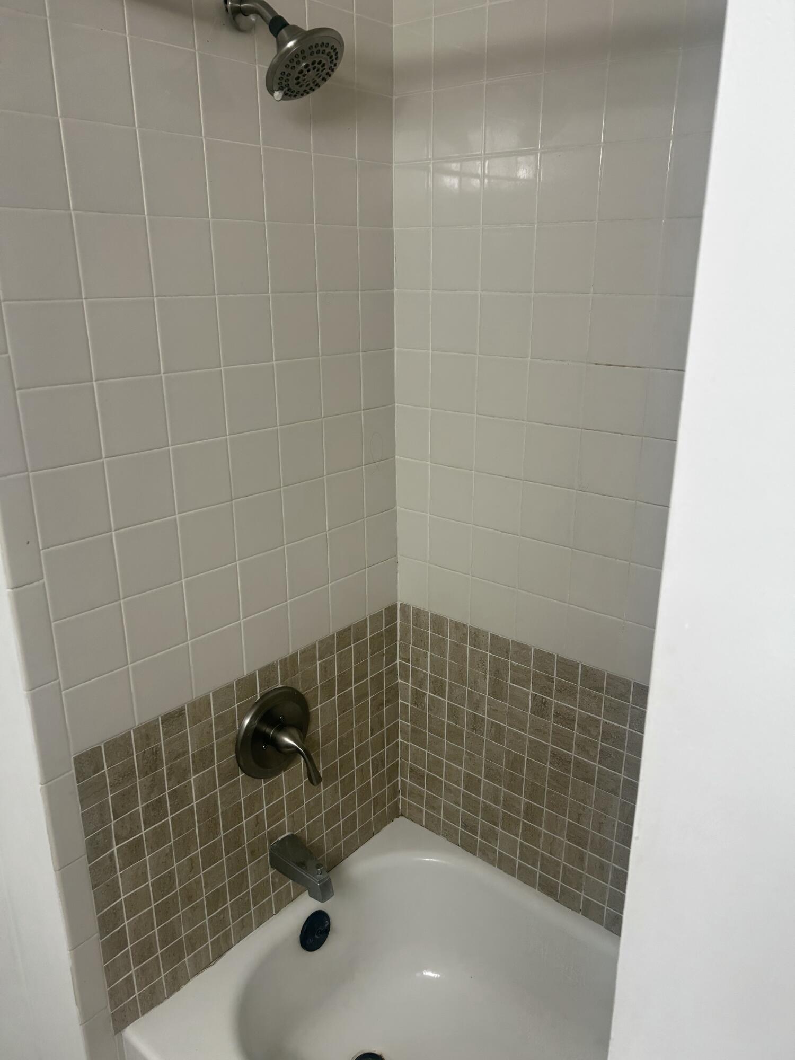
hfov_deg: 53.1
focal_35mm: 26
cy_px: 530
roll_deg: -0.1
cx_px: 398
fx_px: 796
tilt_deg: -19.2
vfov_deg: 67.3
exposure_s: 1/120
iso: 80
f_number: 1.5
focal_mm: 5.7
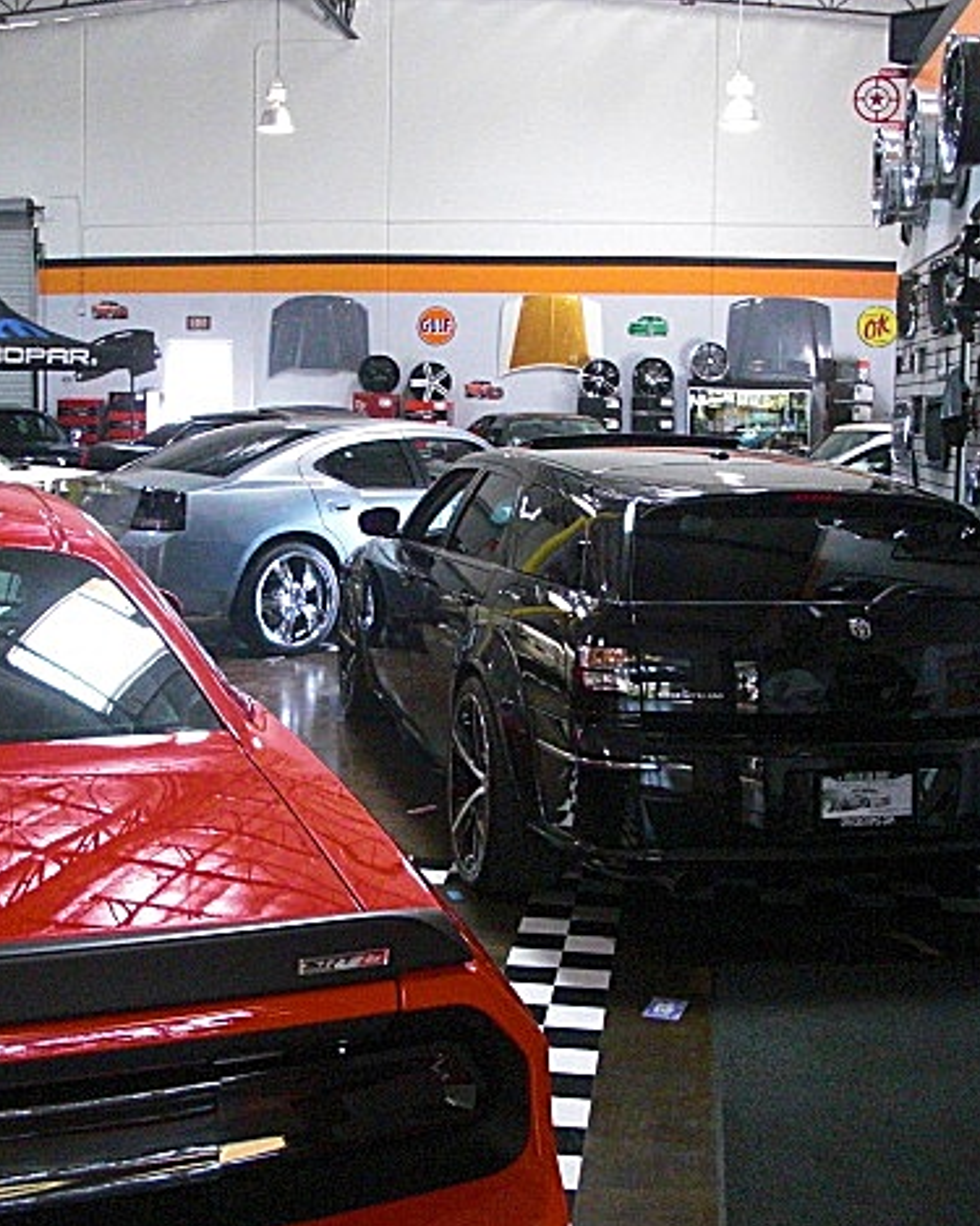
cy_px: 625
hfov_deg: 31.4
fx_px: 1741
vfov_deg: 38.8
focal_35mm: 48
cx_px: 436
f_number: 2.8
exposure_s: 1/125
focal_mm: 6.3
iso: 800
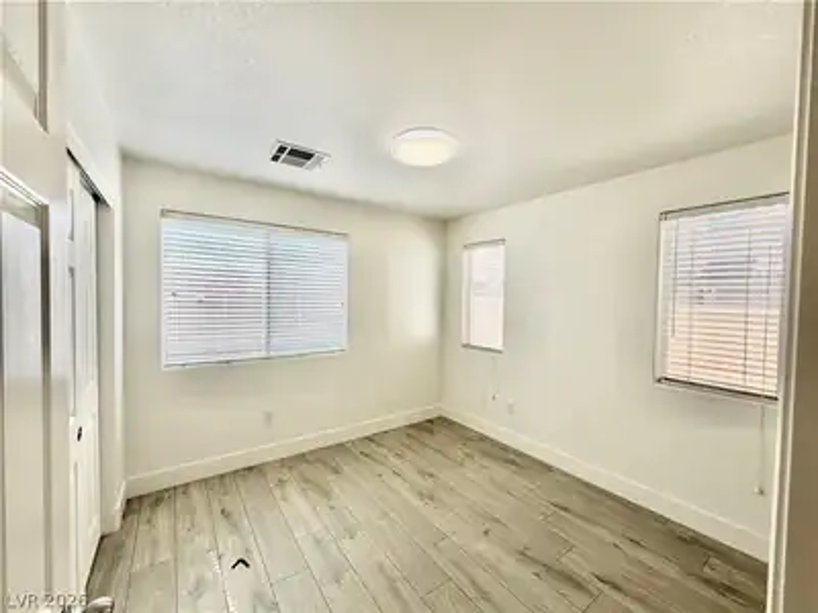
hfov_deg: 102.1
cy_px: 306
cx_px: 409
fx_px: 331
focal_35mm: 14
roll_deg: -2.0
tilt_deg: -0.8
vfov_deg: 85.7
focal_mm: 2.22
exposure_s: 1/502
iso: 40
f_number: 2.2
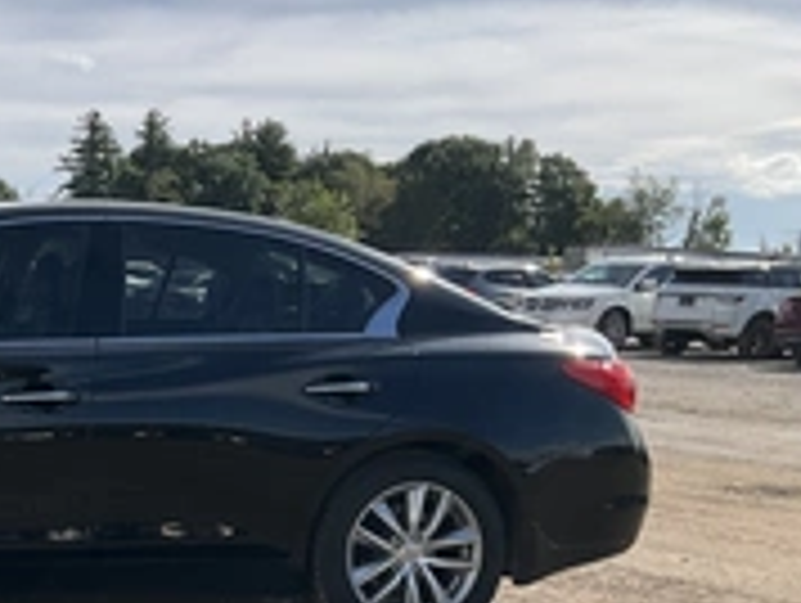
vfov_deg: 22.4
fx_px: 1506
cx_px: -36
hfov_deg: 27.7
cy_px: 468
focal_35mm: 65
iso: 25
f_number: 1.8
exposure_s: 1/2141
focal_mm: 3
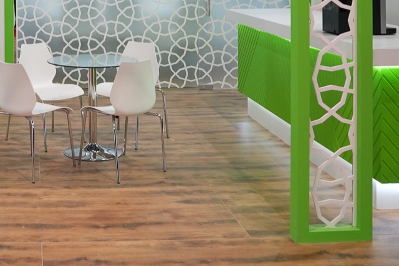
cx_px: 36
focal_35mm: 60
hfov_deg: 31.7
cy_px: -66
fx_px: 665
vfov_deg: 20.9
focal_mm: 24
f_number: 3.5
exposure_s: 1/100
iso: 640
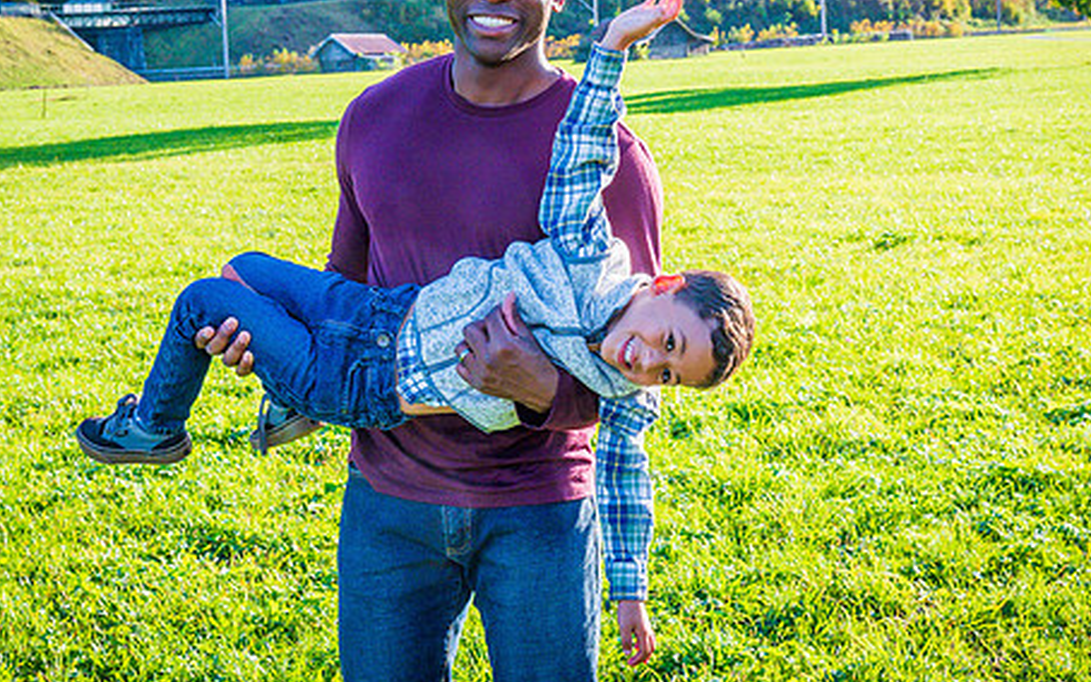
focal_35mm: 69
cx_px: 541
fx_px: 2052
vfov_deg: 18.9
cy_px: 264
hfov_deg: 29.8
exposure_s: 1/500
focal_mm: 53
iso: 400
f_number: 11
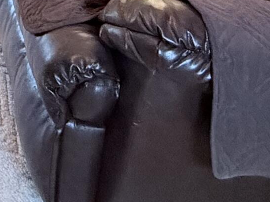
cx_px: -157
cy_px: -257
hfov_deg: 20.8
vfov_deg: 14.2
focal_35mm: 77
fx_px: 601
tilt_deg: -6.9
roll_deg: +1.3
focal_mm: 2.22
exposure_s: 1/60
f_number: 2.2
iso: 640
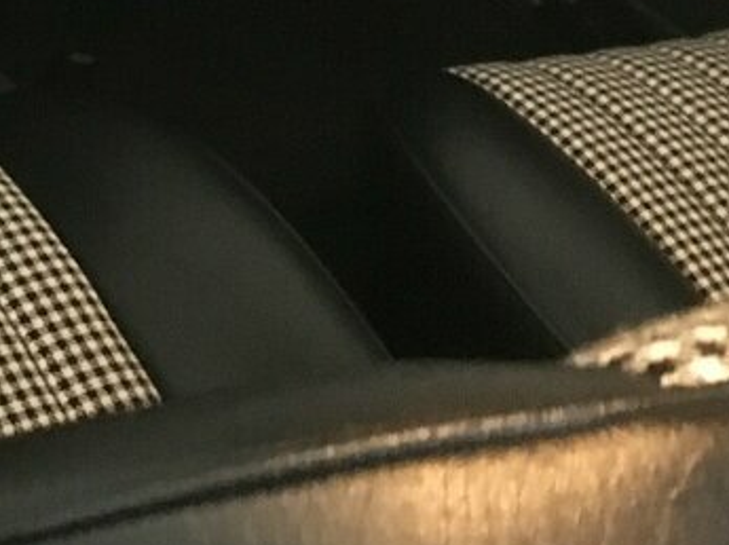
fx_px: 2125
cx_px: -87
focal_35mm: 101
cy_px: -199
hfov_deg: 18.7
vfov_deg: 14.0
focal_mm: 4.15
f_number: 2.2
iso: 1000
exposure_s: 1/17
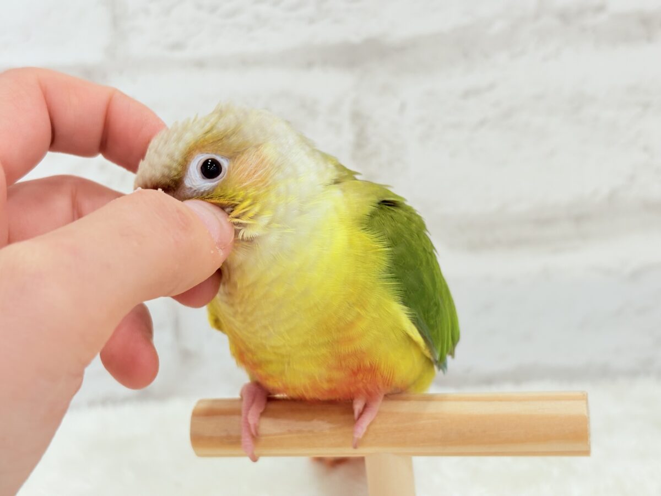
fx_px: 993
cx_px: 330
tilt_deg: -10.9
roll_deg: +6.3
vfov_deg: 28.0
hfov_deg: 36.8
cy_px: 248
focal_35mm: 52
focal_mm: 5.96
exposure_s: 1/100
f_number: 1.6
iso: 80
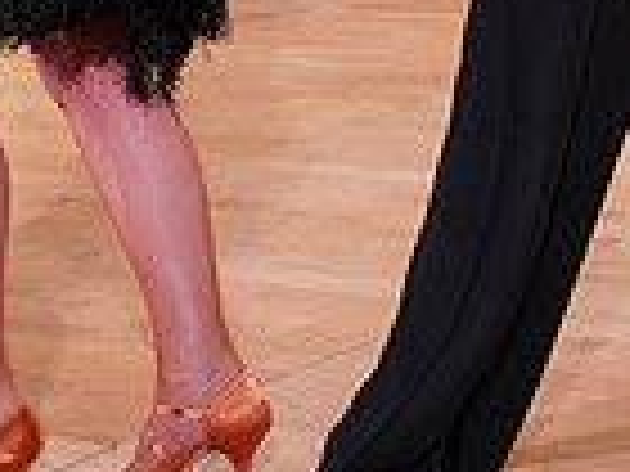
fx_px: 2894
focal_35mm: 159
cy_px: -598
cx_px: 493
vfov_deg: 8.6
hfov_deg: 12.4
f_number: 5.6
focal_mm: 40
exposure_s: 1/160
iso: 1600
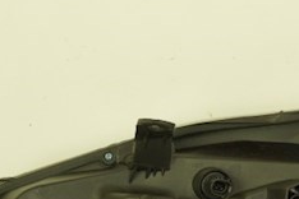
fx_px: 1022
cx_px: 284
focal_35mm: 123
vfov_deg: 10.9
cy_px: 245
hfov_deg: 16.4
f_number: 5
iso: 400
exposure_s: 1/250
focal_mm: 30
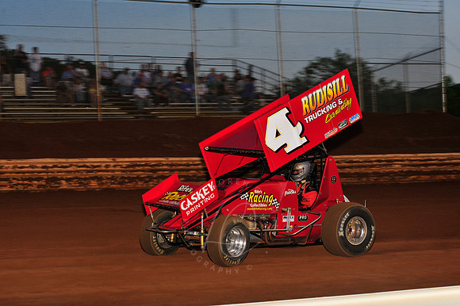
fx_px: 1098
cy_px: 153
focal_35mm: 86
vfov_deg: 15.9
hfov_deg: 23.7
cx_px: 230
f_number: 7.1
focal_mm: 86
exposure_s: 1/320
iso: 800
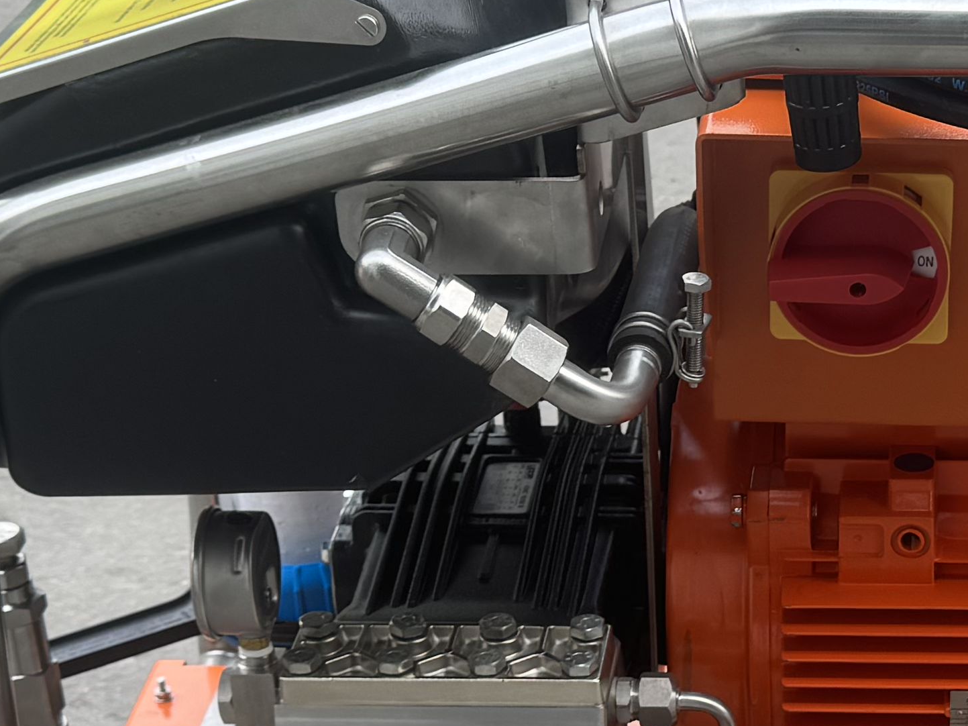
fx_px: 2656
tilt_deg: -32.4
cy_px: 637
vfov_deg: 15.4
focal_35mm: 95
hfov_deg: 20.2
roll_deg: +0.0
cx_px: 894
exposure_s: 1/121
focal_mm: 6.86
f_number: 1.78
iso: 64
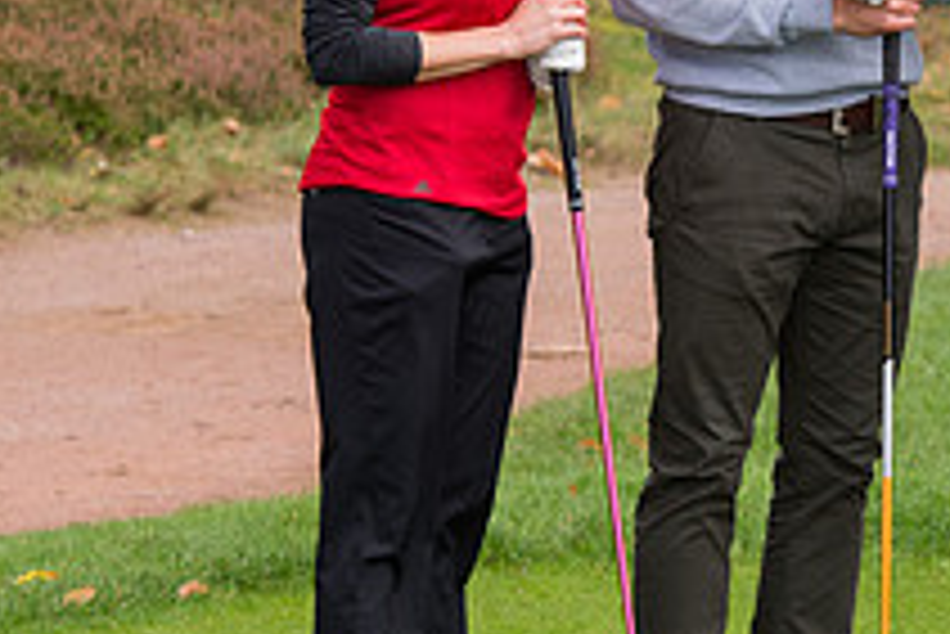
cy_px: 133
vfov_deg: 4.1
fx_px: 8872
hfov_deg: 6.1
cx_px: 891
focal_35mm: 336
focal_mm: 122
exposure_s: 1/250
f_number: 7.1
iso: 400
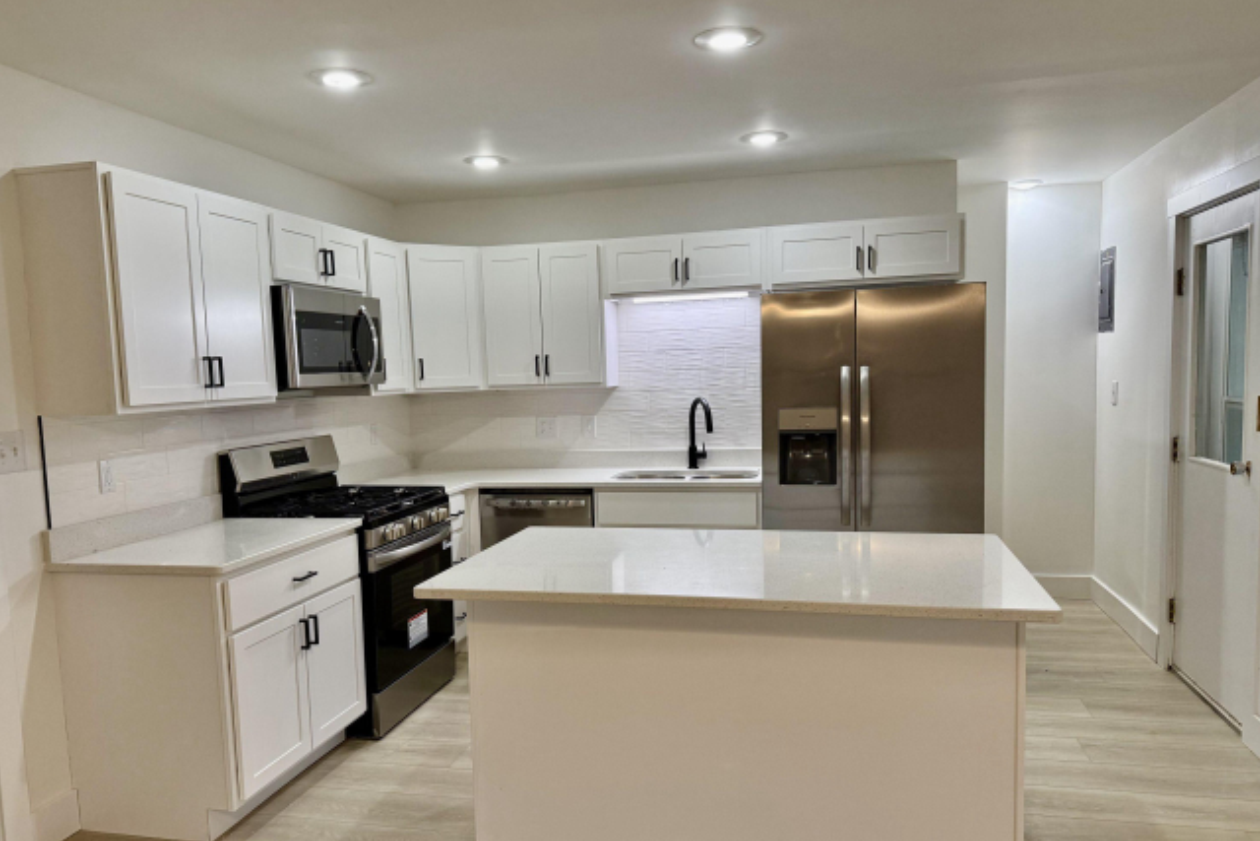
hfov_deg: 69.4
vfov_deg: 49.5
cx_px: 615
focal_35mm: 26
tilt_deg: -6.1
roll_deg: +1.9
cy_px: 459
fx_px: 910
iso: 200
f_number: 1.78
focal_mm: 6.76
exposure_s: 1/173
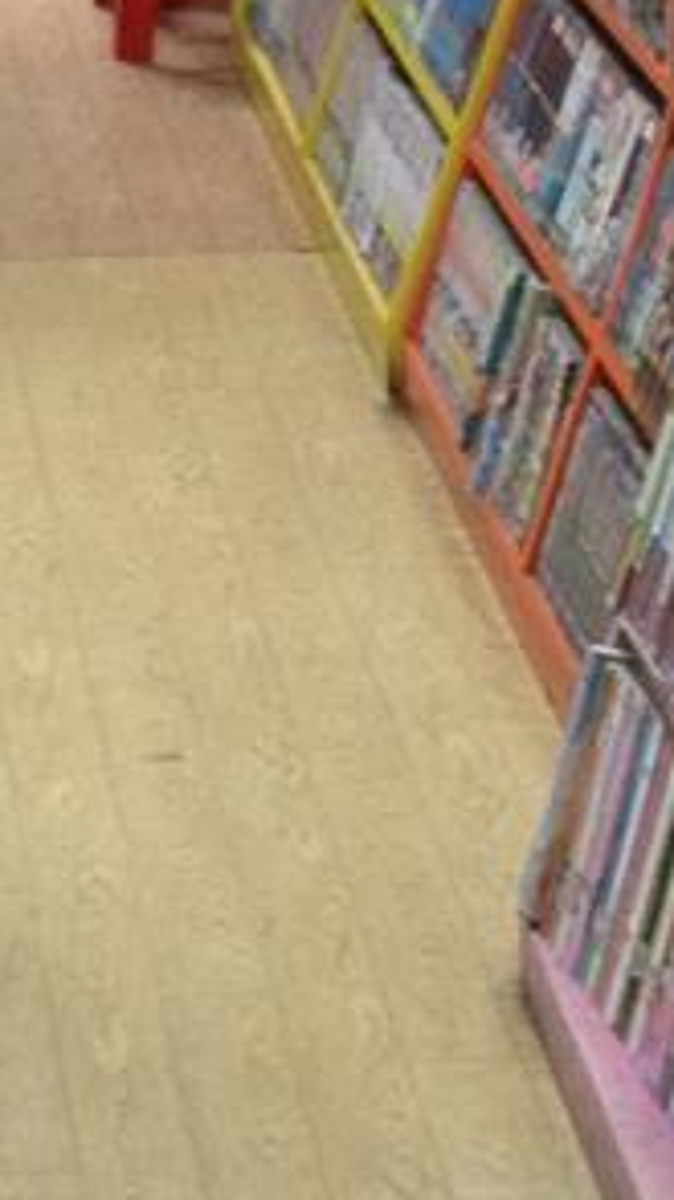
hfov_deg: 8.6
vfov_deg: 14.3
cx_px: 49
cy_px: -641
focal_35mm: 140
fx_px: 4456
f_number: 2.4
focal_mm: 4.28
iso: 320
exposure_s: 1/20
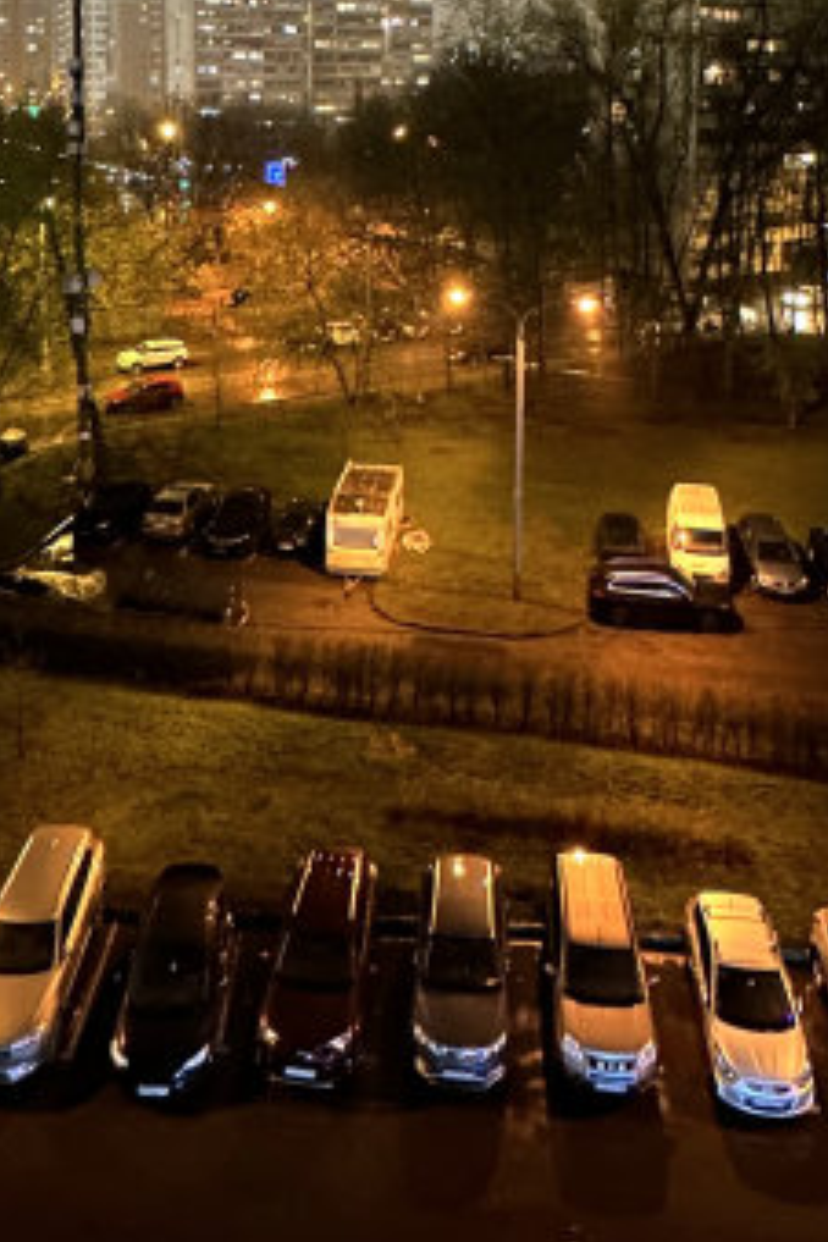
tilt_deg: -4.3
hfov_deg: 39.9
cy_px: 165
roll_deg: -0.8
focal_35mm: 33
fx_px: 1138
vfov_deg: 51.7
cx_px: 370
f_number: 2.2
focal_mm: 2.22
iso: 1250
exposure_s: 1/8
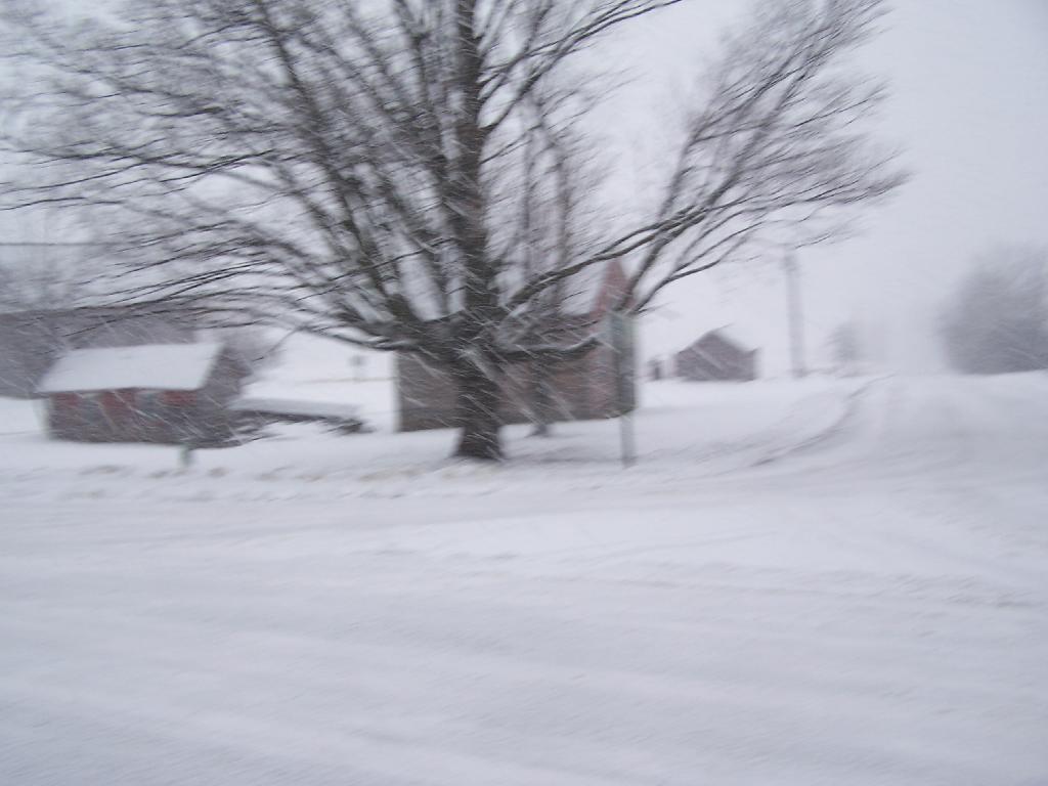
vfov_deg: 37.7
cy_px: 393
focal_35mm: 38
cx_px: 524
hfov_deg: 49.0
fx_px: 1150
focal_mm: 6.3
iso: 80
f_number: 2.8
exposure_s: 1/40
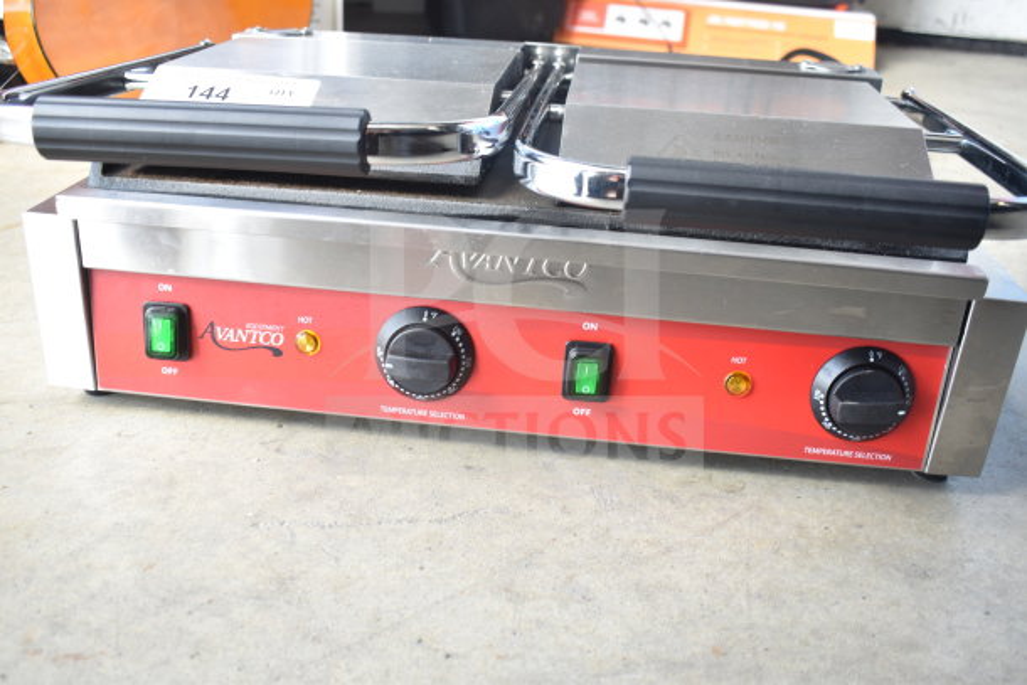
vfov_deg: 40.0
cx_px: 514
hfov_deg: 57.2
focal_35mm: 33
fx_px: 942
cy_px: 342
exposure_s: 1/40
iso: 320
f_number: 3.8
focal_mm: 22
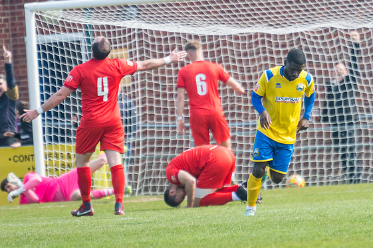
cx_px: 282
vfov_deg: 2.2
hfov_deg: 3.2
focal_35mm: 639
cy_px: 153
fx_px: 6620
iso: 400
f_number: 4
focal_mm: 280
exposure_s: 1/1600
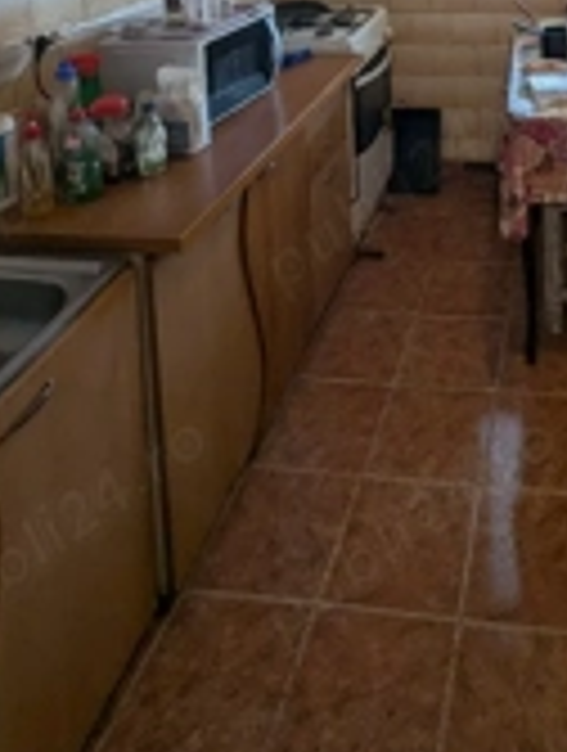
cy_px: -122
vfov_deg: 42.1
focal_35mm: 31
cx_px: 500
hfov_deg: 42.2
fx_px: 674
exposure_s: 1/33.4
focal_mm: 1.95
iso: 45
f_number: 2.2
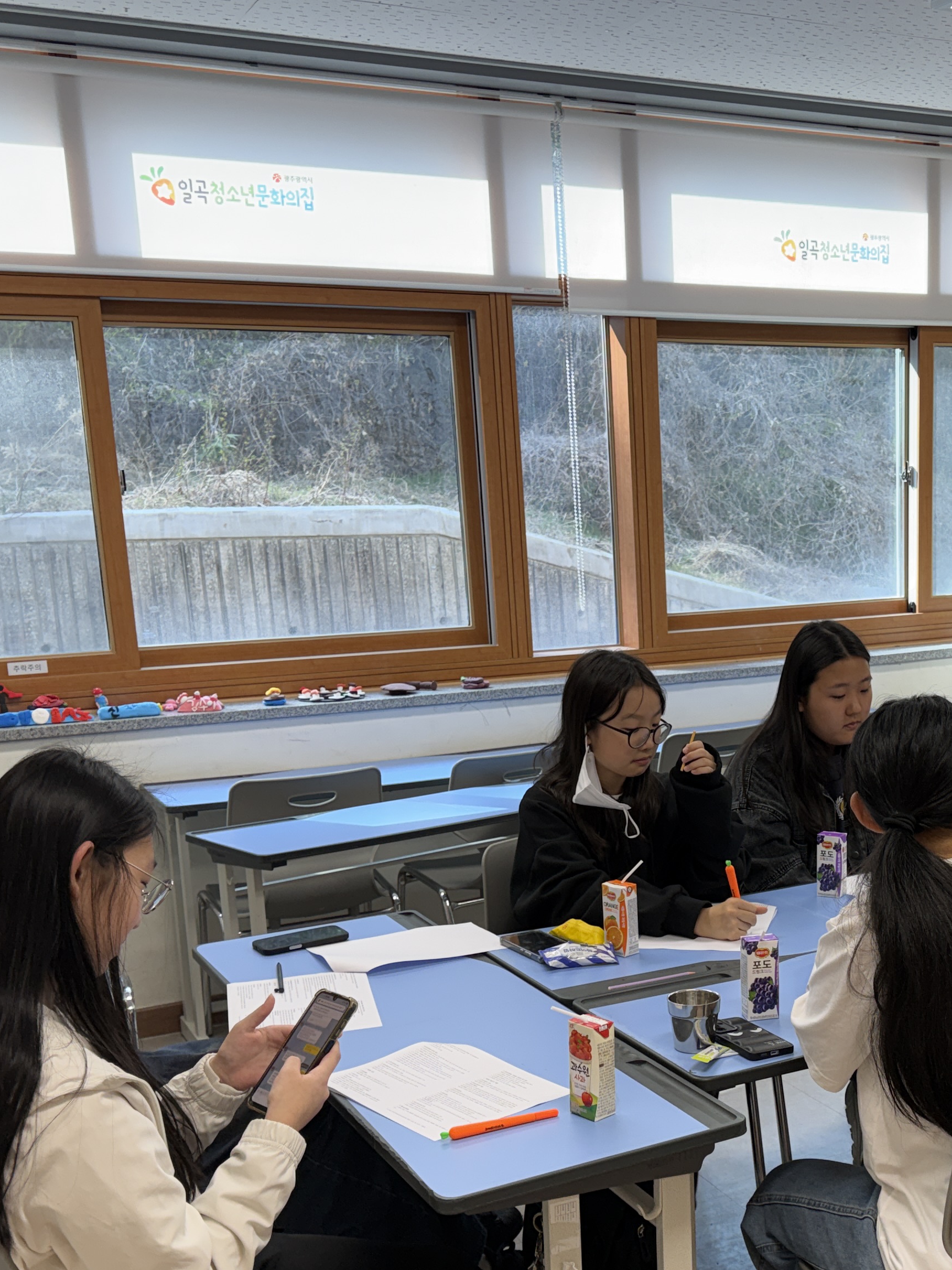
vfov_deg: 44.3
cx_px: 747
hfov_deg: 33.5
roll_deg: +1.3
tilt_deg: -10.6
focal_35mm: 42
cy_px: 813
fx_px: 1540
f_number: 1.78
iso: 64
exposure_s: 1/120
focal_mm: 6.76
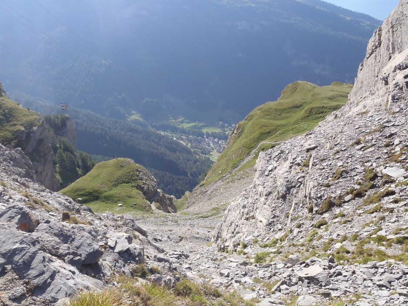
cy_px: 156
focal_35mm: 32
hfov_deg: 56.8
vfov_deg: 44.2
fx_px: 377
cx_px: 209
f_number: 4.5
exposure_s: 1/320
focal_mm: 5
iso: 80
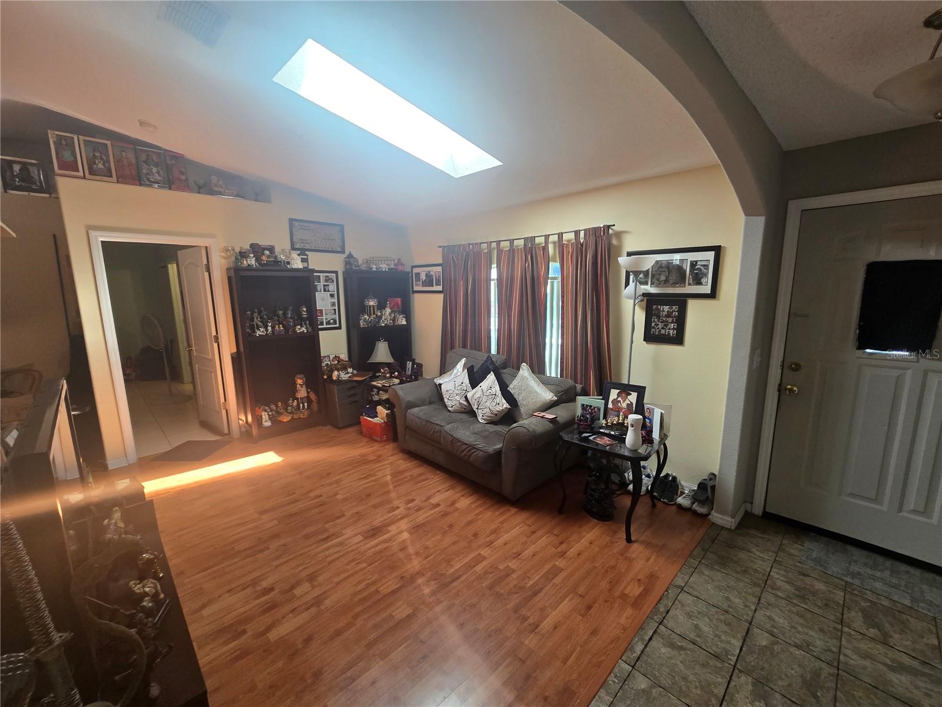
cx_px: 471
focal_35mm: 13
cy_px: 354
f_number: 2.2
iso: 160
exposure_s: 1/60
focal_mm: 2.2
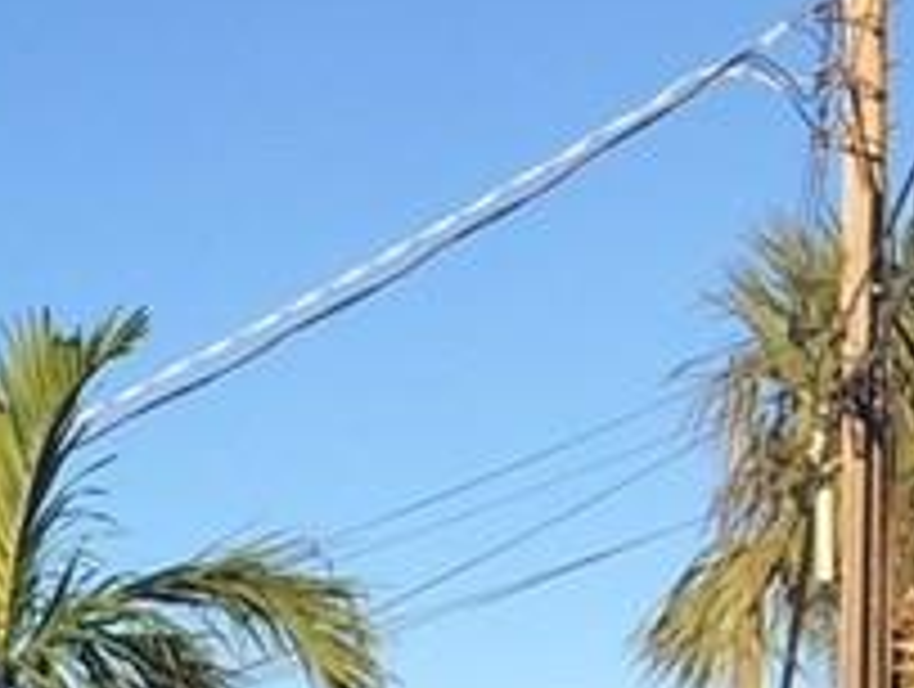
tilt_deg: -1.7
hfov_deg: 11.8
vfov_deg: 9.6
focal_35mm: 146
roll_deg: +0.1
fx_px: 3862
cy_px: 1277
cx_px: -1000
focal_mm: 4.15
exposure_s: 1/557
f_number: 2.2
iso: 25
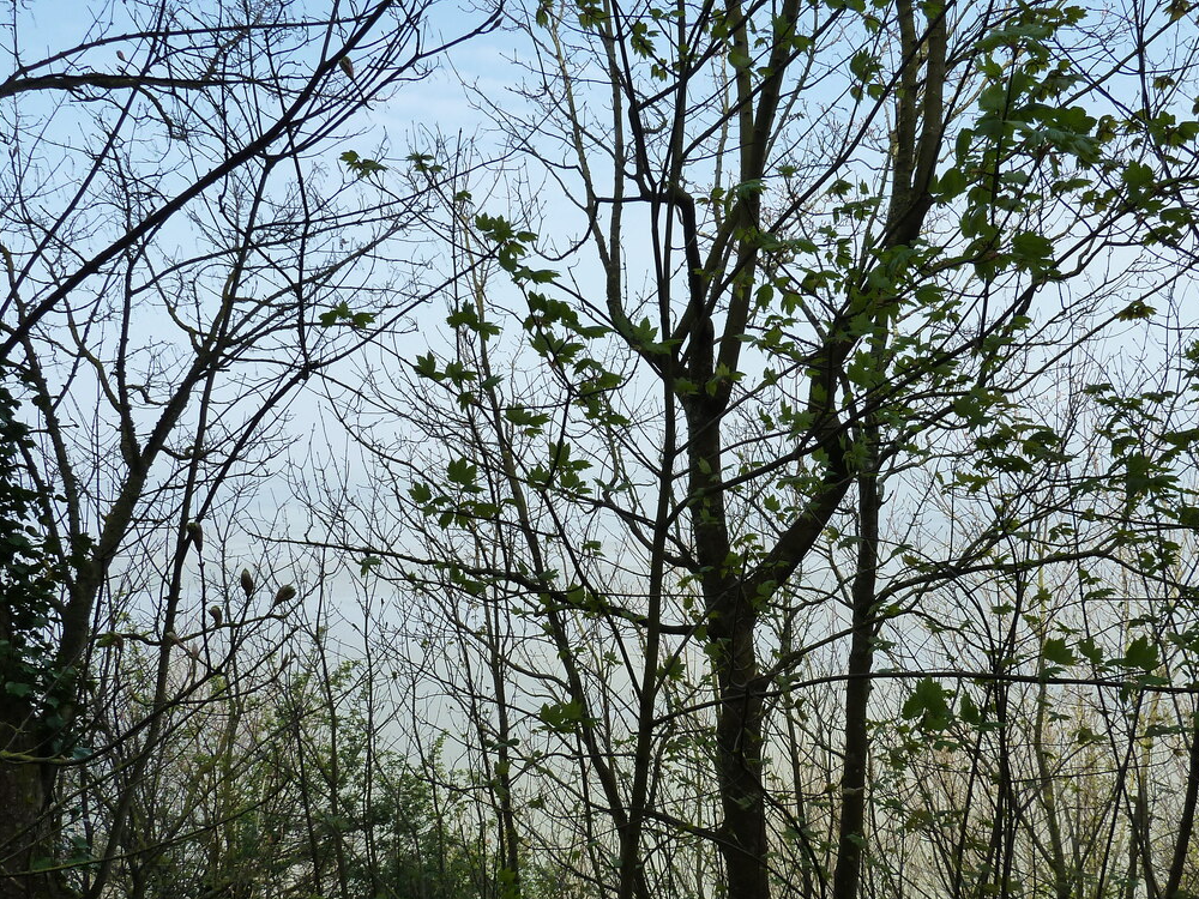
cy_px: 538
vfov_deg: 46.5
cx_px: 658
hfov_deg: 59.8
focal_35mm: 30
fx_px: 1039
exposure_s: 1/400
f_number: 4
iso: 125
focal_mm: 4.1
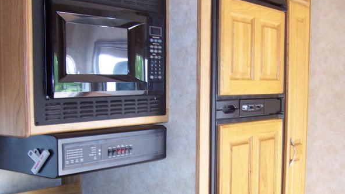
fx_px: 512
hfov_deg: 37.2
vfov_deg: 21.1
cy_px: 168
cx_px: 175
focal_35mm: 56
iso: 140
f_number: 2.8
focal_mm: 6.3
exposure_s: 1/30
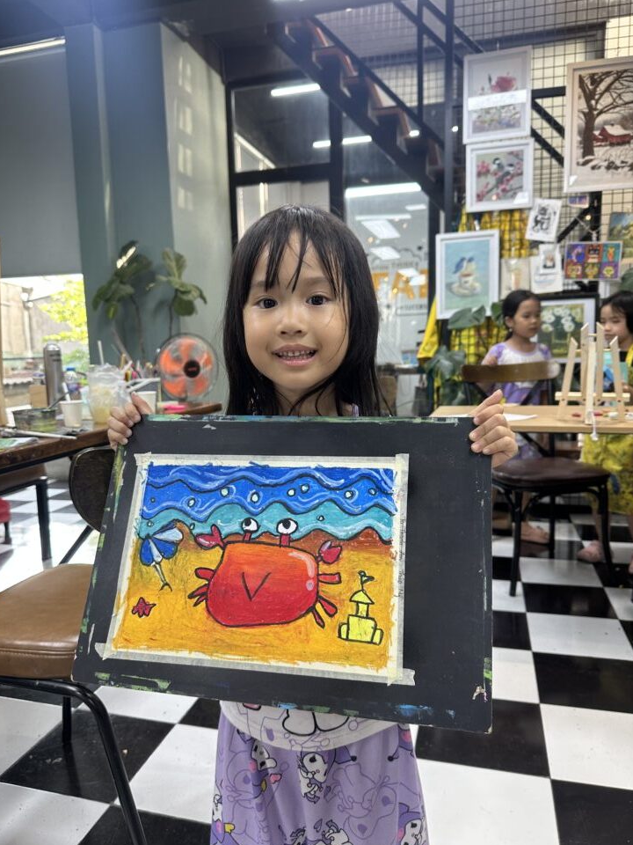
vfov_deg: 69.4
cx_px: 307
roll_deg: +0.8
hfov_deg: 54.9
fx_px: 610
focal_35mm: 25
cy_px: 438
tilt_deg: -7.2
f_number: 1.78
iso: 100
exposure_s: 1/100
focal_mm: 6.86
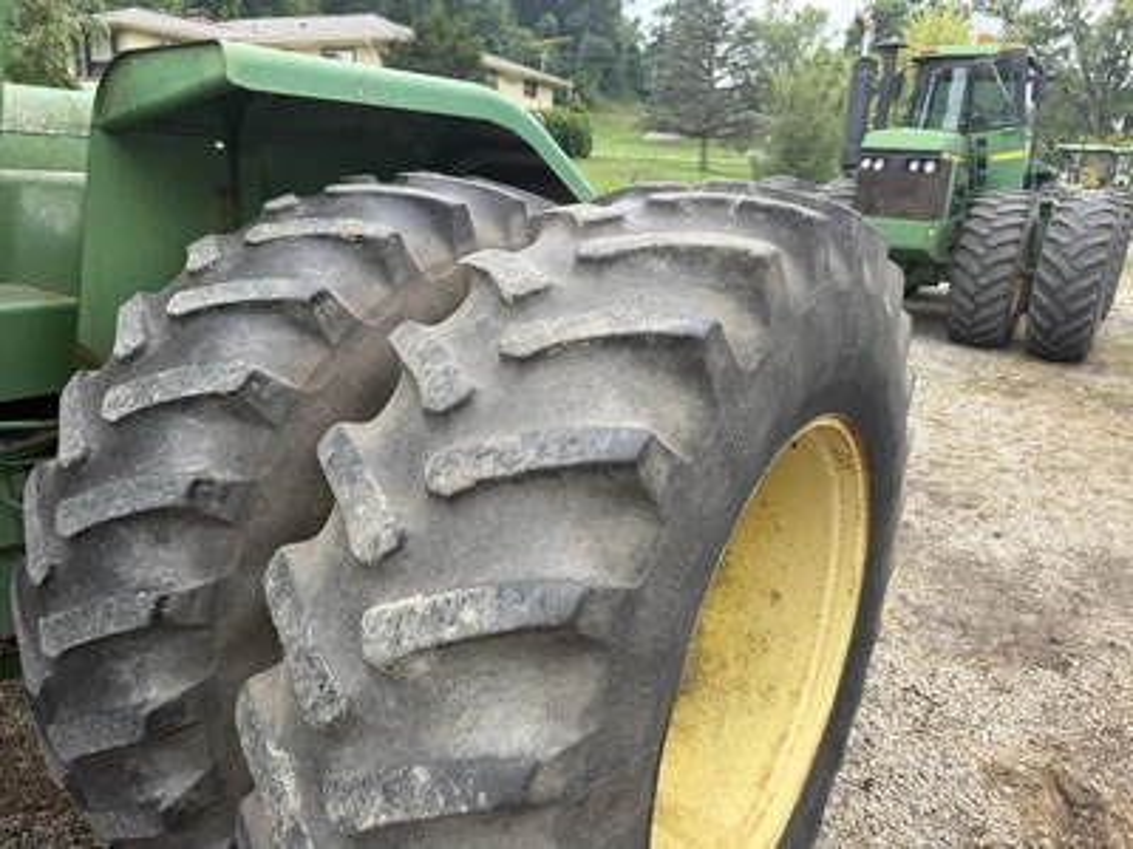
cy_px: 424
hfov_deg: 71.6
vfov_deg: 56.8
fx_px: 786
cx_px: 566
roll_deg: -1.1
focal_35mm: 24
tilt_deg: -12.2
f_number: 1.78
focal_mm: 6.76
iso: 80
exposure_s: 1/840
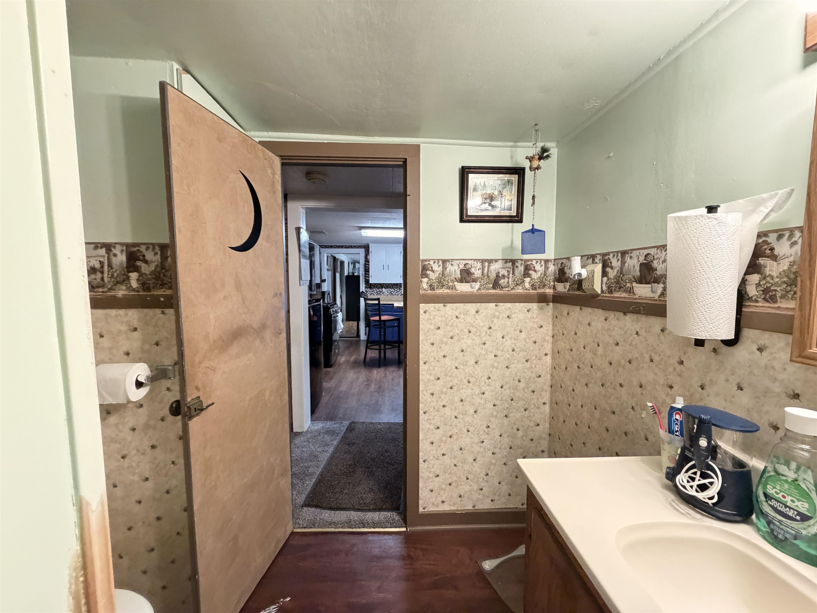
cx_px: 408
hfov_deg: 102.1
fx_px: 330
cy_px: 306
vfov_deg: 85.7
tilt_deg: -0.9
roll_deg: +0.3
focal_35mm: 14
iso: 640
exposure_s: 1/60
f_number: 2.2
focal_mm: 2.22
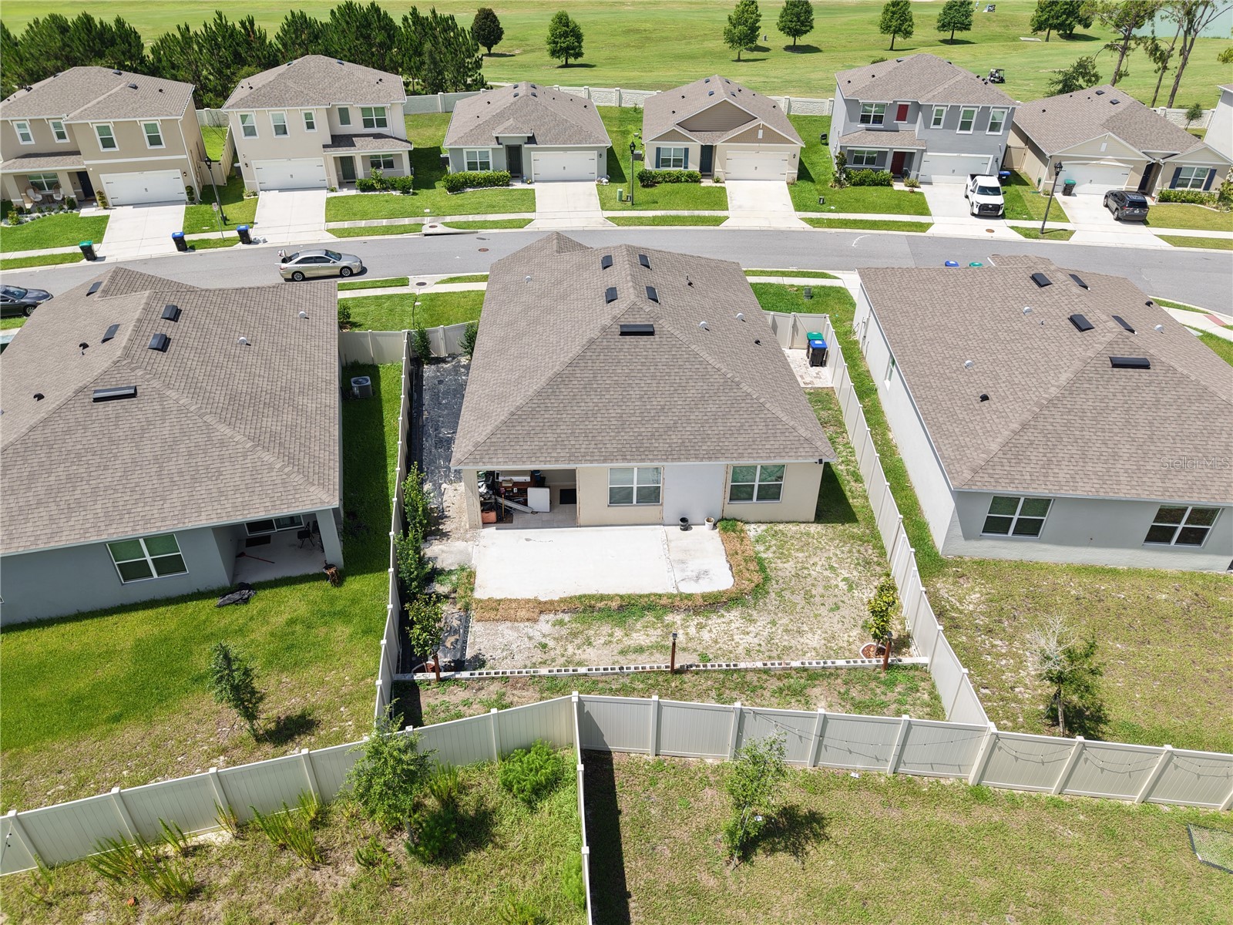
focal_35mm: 24
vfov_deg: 56.8
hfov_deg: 71.6
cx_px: 616
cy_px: 462
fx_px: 855
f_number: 1.8
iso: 100
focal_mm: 8.67
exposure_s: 1/240
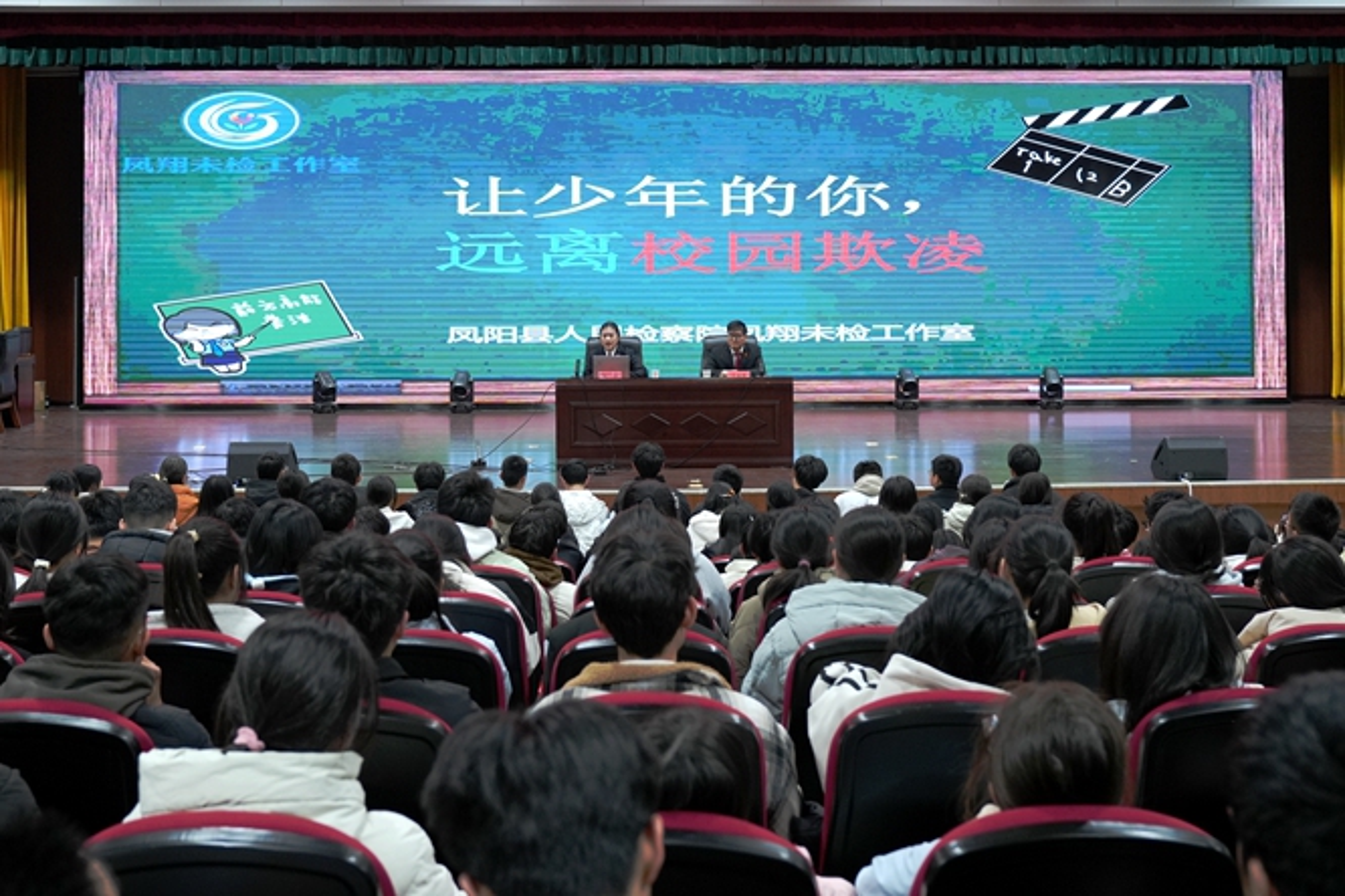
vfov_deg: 42.3
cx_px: 672
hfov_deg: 60.3
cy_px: 448
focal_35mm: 31
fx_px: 1158
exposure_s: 1/160
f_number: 4
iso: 800
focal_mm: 31
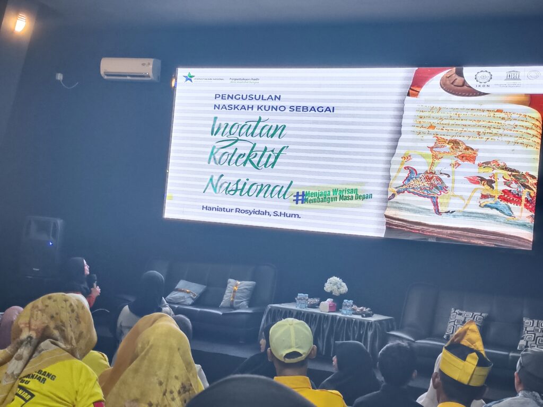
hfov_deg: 38.2
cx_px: 272
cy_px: 204
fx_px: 784
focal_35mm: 50
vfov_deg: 29.1
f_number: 1.79
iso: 1365
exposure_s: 1/25
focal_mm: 4.84
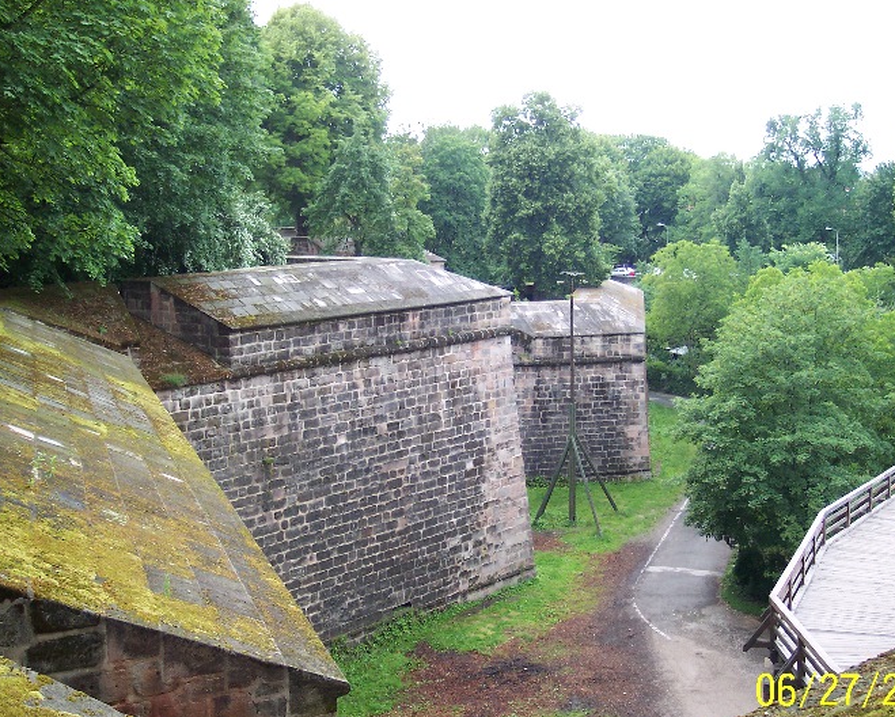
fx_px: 1193
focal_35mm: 45
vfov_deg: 33.4
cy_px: 384
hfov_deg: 41.1
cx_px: 477
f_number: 2.8
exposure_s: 1/125
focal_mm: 8
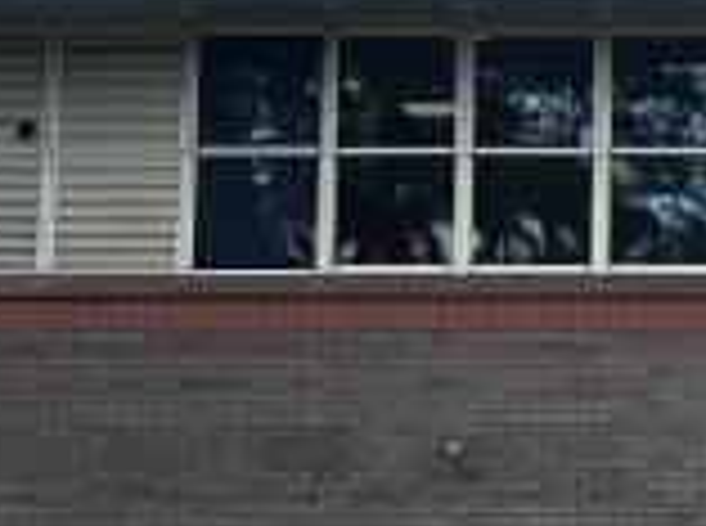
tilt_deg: +9.7
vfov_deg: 9.4
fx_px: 3195
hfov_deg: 12.3
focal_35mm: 157
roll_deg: +0.5
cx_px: 863
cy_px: 184
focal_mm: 6.86
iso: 80
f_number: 1.78
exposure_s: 1/3155
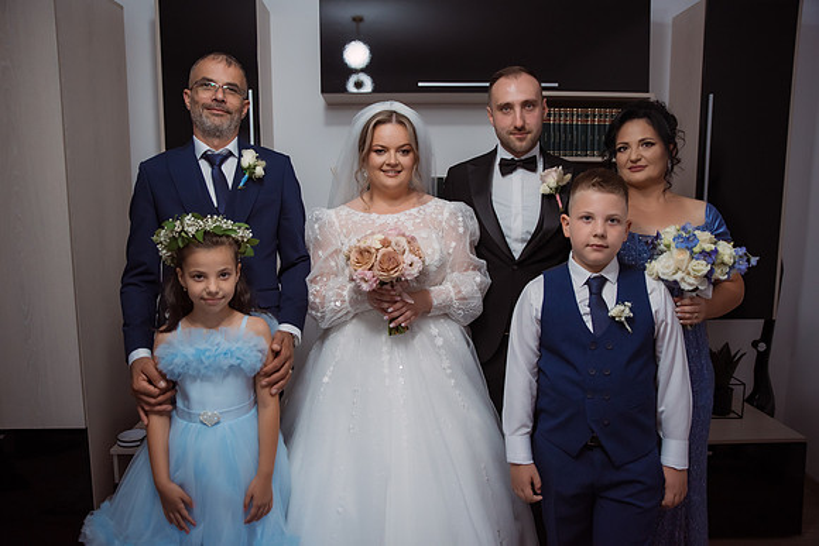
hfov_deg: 69.4
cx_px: 410
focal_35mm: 26
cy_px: 273
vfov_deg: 49.6
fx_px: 592
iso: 1600
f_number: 2.8
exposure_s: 1/200
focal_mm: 26
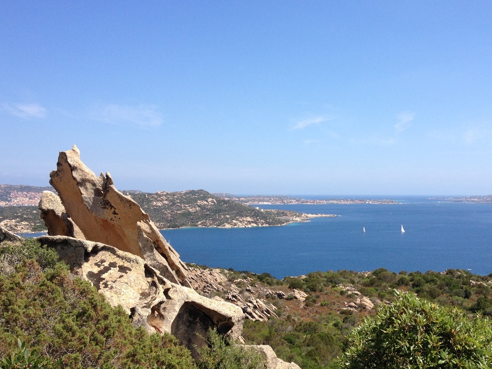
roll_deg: +0.5
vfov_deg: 32.2
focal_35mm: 45
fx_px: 640
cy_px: 188
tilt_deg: -2.5
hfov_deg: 41.9
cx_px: 294
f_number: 2.4
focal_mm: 4.28
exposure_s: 1/1534
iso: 50
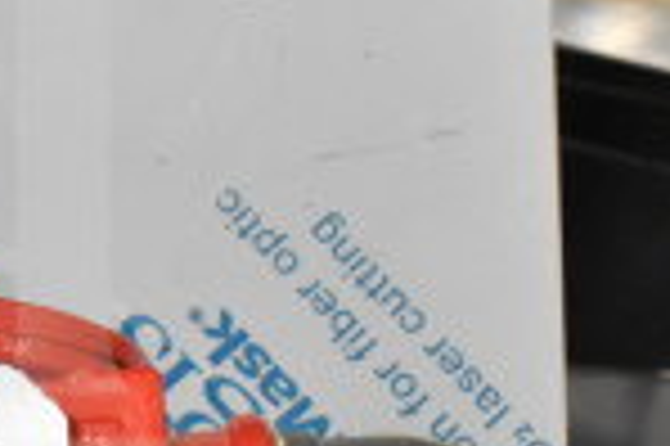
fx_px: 2510
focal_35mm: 135
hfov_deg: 14.4
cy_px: 295
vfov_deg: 10.1
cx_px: -279
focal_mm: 22
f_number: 10
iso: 6400
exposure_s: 1/320
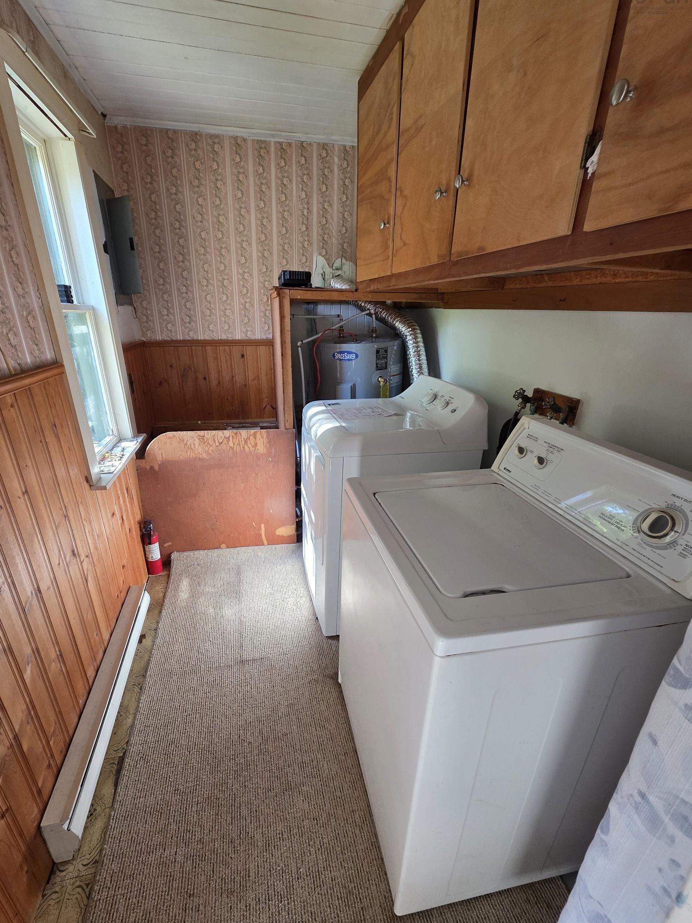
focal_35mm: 14
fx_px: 373
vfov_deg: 102.0
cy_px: 469
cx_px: 322
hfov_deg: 85.6
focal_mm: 2.2
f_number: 1.9
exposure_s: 1/60
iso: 160
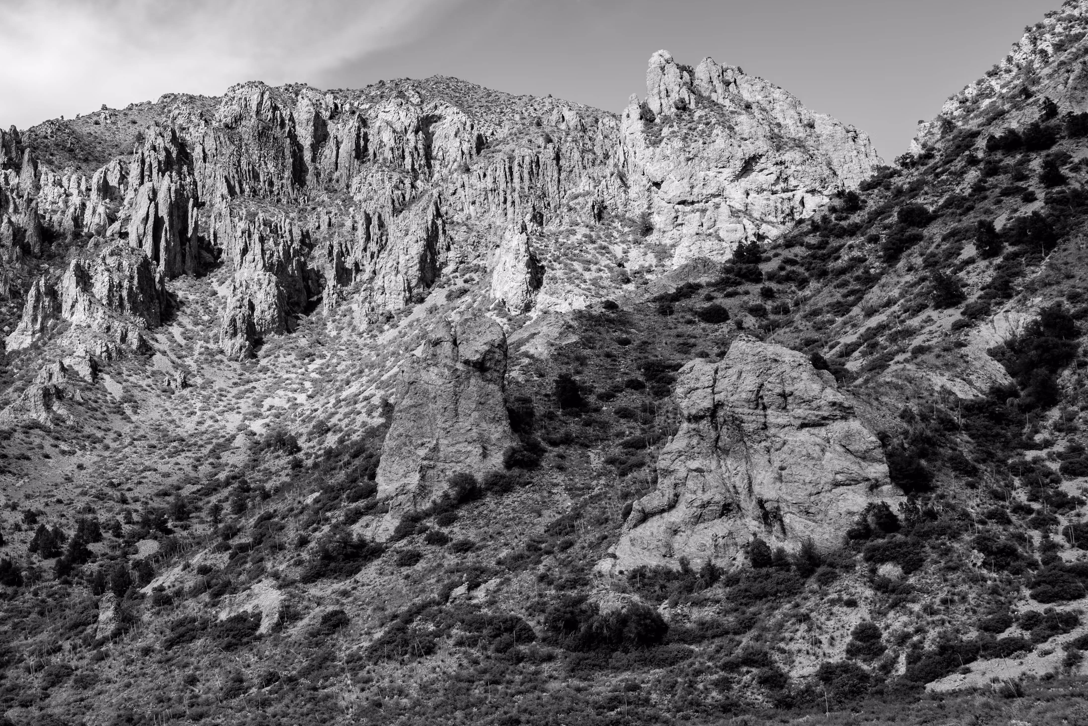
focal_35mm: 48
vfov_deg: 28.1
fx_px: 1451
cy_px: 305
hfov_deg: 40.5
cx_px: 345
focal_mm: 35
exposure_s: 1/200
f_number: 8
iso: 100
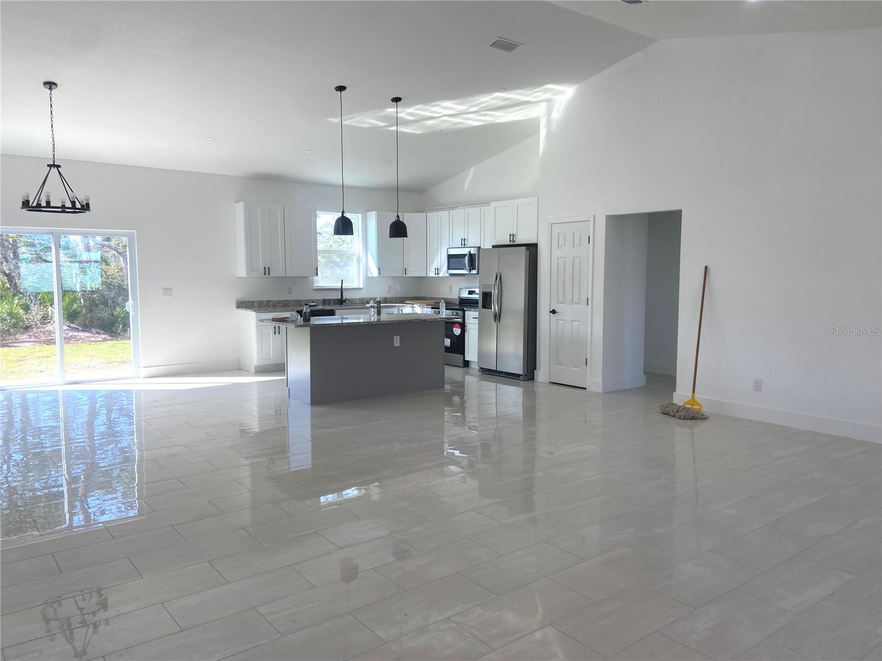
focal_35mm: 26
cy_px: 330
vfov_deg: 53.1
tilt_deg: -4.7
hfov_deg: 67.3
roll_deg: +0.3
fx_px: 662
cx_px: 441
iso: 32
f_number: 1.8
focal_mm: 4.25
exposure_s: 1/213
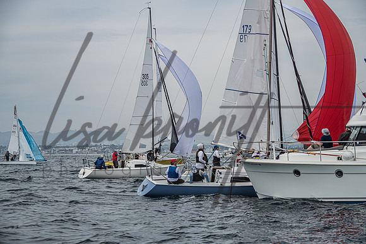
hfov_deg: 20.9
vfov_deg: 14.0
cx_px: 186
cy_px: 122
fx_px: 993
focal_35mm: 98
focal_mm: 95
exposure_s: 1/2000
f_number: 6.3
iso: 320
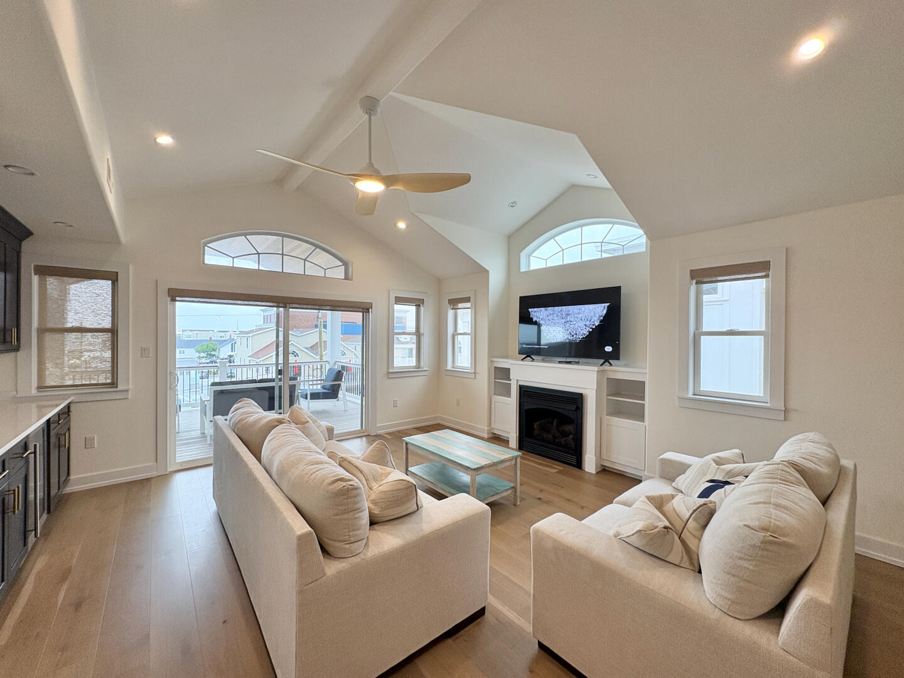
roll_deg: -0.3
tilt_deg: -0.2
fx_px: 366
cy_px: 339
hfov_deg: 102.1
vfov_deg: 85.7
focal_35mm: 14
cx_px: 452
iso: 80
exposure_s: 1/127
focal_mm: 2.22
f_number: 2.2
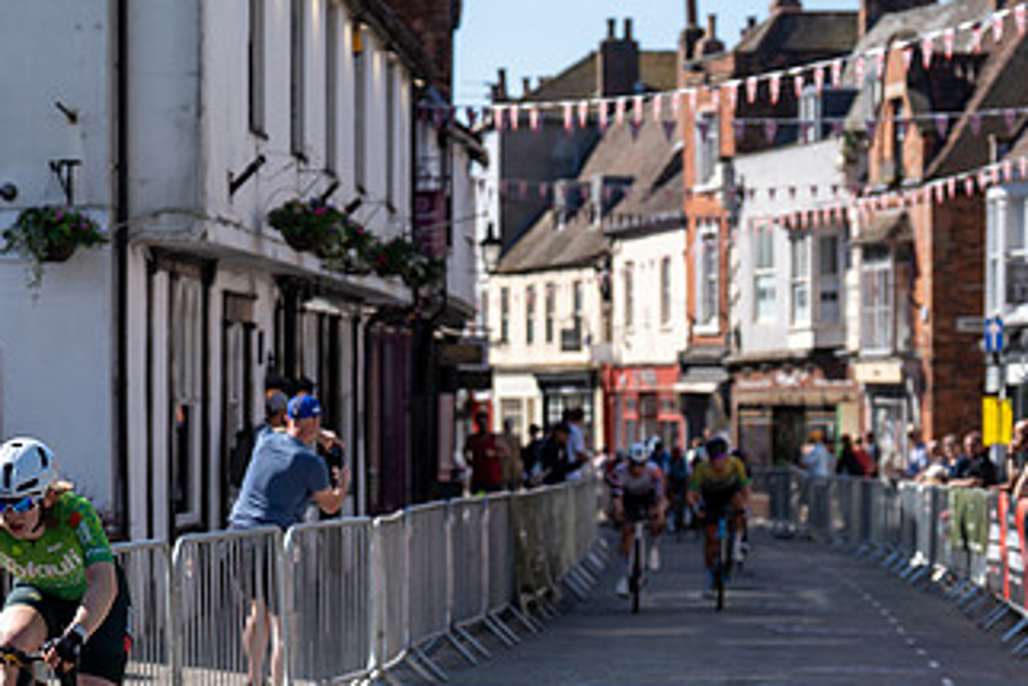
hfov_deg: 15.1
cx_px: 201
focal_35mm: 135
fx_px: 3857
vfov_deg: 10.2
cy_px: 518
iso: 100
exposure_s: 1/1000
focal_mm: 75
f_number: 3.5
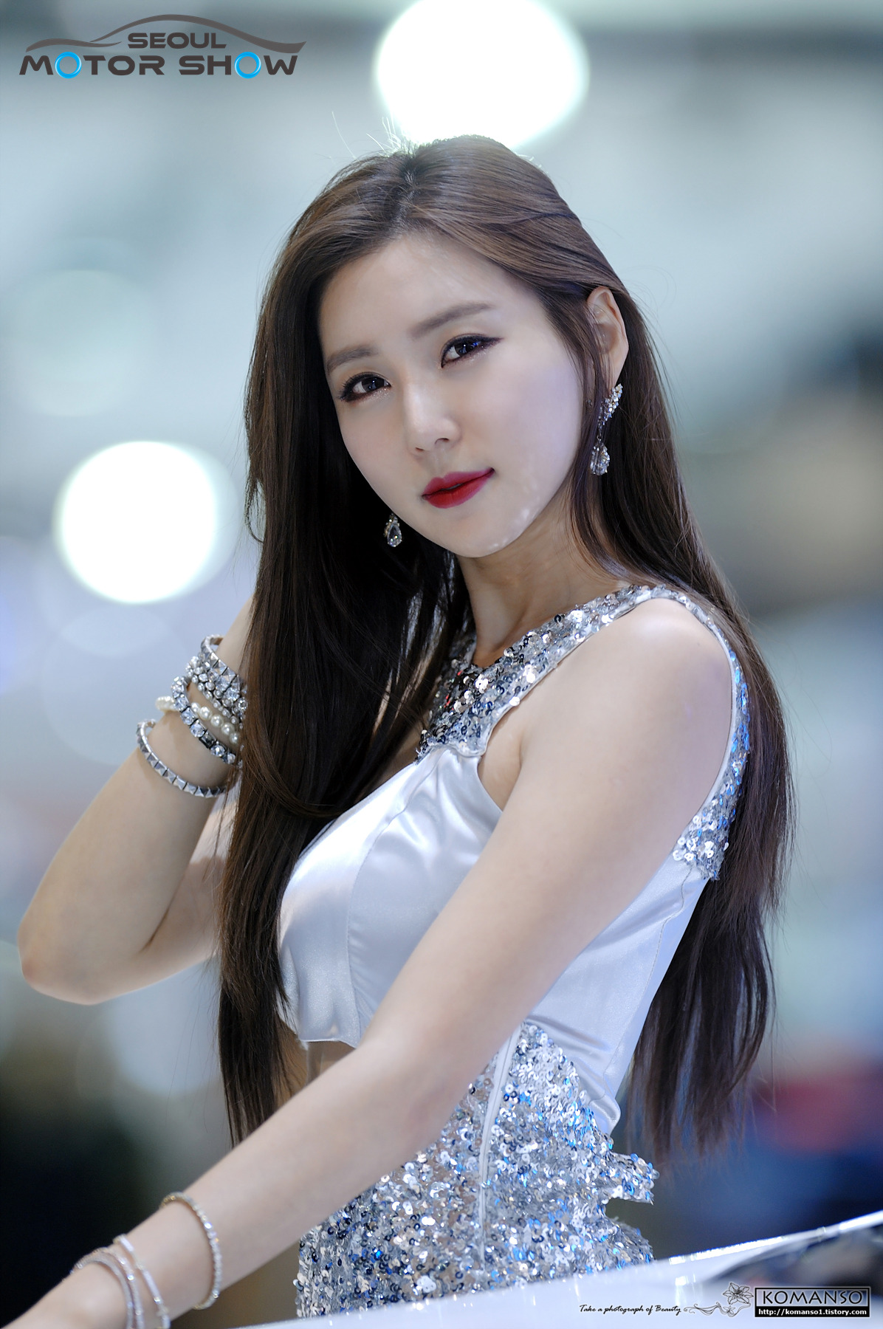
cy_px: 664
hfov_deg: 4.6
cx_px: 442
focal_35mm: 300
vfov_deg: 6.9
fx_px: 11062
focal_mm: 200
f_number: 2
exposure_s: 1/100
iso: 200
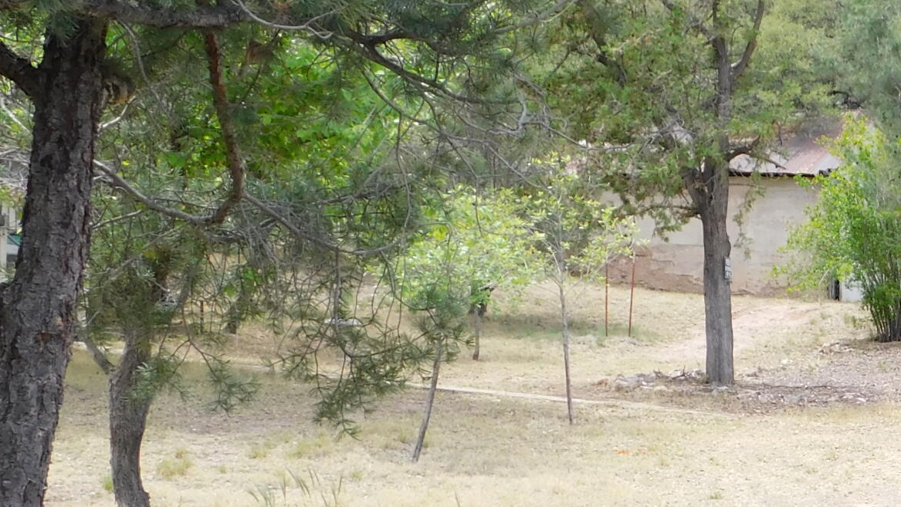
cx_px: 1015
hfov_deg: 23.6
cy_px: 401
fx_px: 2007
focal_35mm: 84
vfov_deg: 14.3
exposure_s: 1/400
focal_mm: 5.3
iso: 125
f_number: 3.2
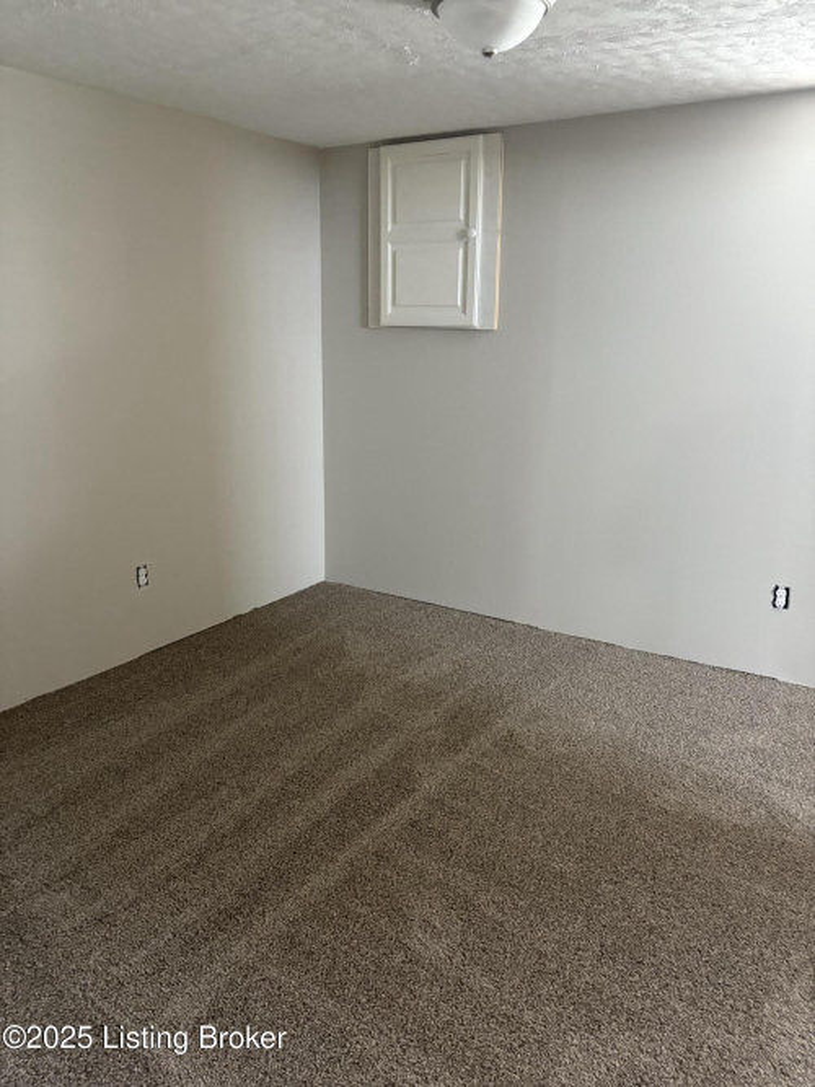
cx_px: 408
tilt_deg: -14.1
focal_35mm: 26
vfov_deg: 67.3
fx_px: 816
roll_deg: -0.2
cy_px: 544
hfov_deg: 53.0
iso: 500
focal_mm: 5.96
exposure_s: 1/30
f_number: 1.6
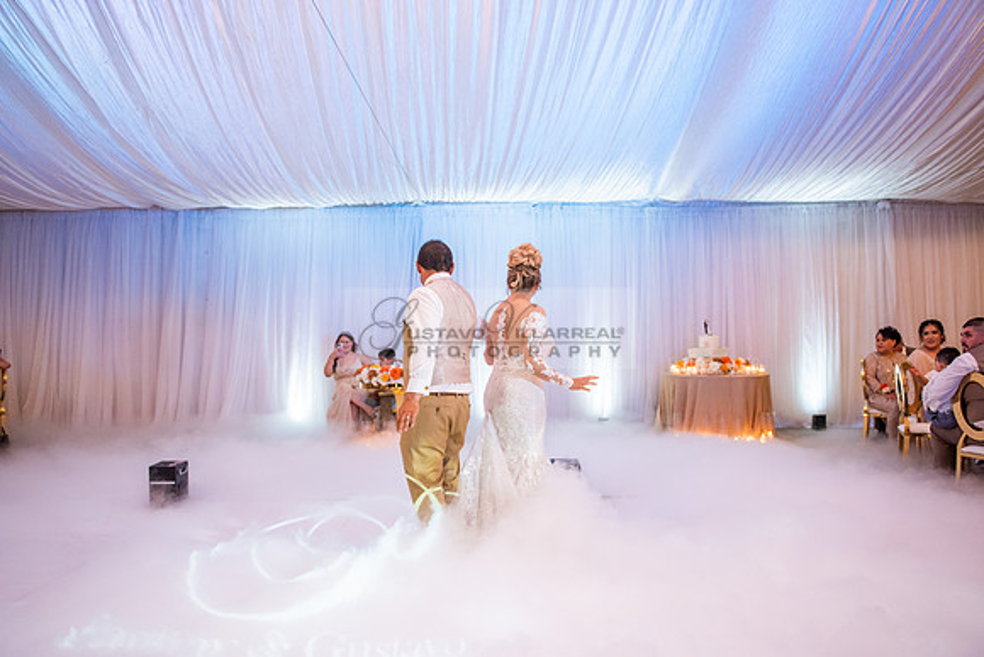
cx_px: 492
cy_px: 328
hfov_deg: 68.3
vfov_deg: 48.7
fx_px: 725
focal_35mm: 27
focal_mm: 24
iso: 1000
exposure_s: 1/125
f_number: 3.2
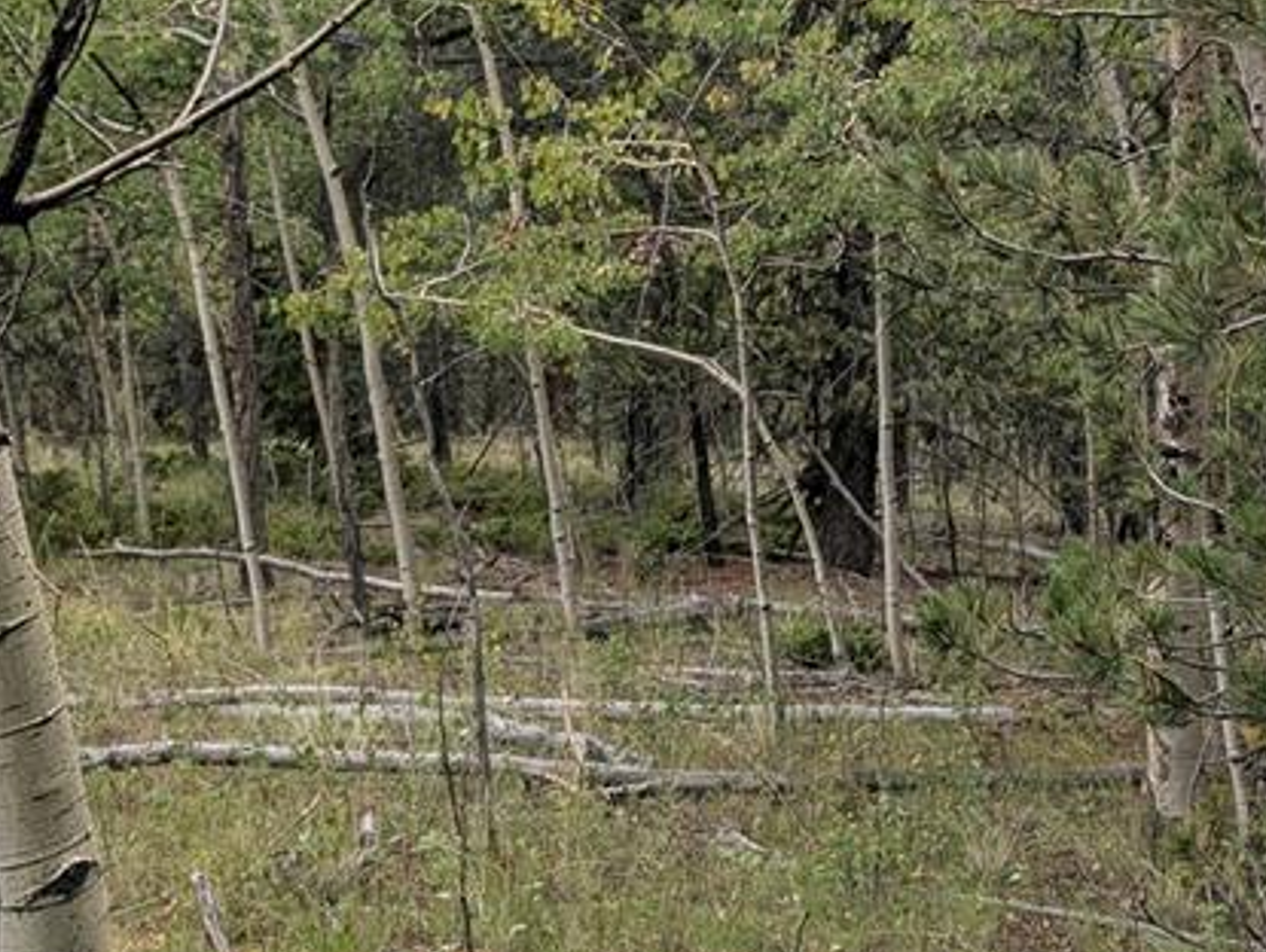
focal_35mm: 59
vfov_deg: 24.1
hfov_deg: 31.2
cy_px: 70
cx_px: 1141
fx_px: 2160
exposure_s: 1/577
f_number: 1.68
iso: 18
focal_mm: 6.9
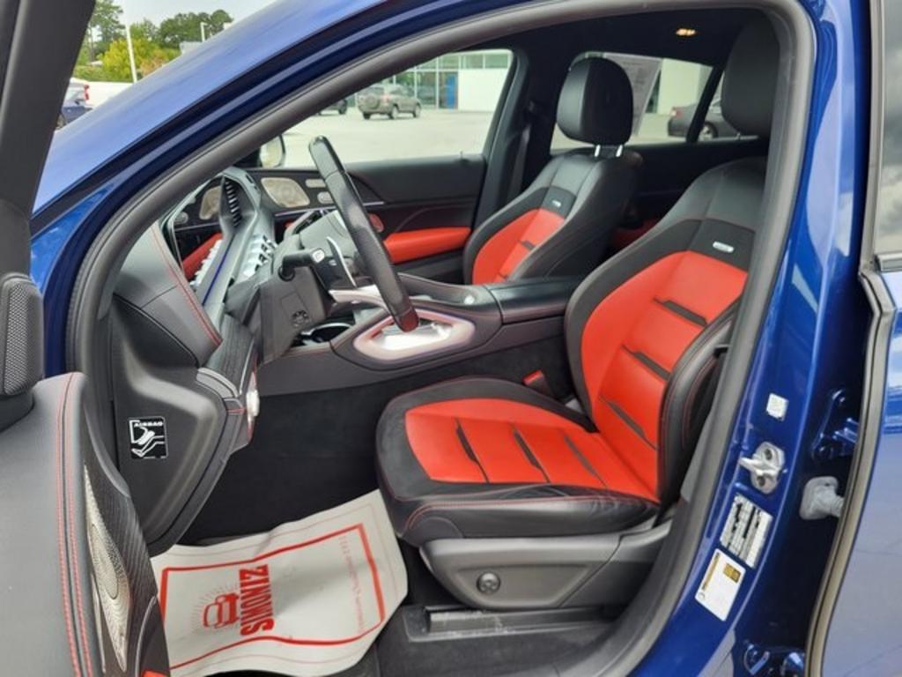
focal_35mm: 26
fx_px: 677
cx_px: 451
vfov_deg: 53.1
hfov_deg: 67.3
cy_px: 338
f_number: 1.8
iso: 50
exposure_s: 1/120
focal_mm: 5.4
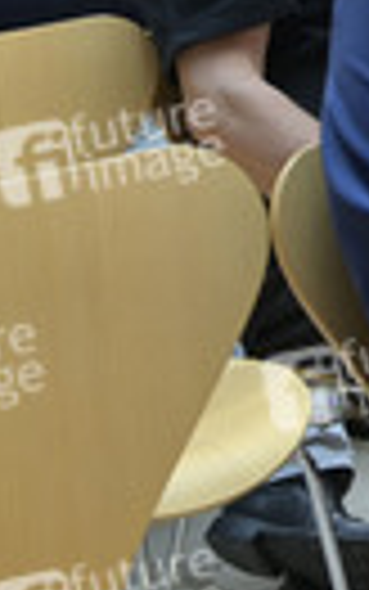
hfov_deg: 11.2
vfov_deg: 20.7
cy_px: 41
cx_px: 889
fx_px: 1575
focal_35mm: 98
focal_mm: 28
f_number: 5
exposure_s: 1/500
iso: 1600
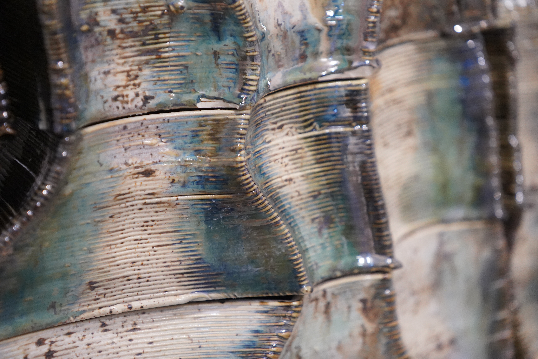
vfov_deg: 6.9
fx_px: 2989
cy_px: 180
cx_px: 269
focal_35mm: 200
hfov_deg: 10.3
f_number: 4
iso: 6400
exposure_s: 1/320
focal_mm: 200
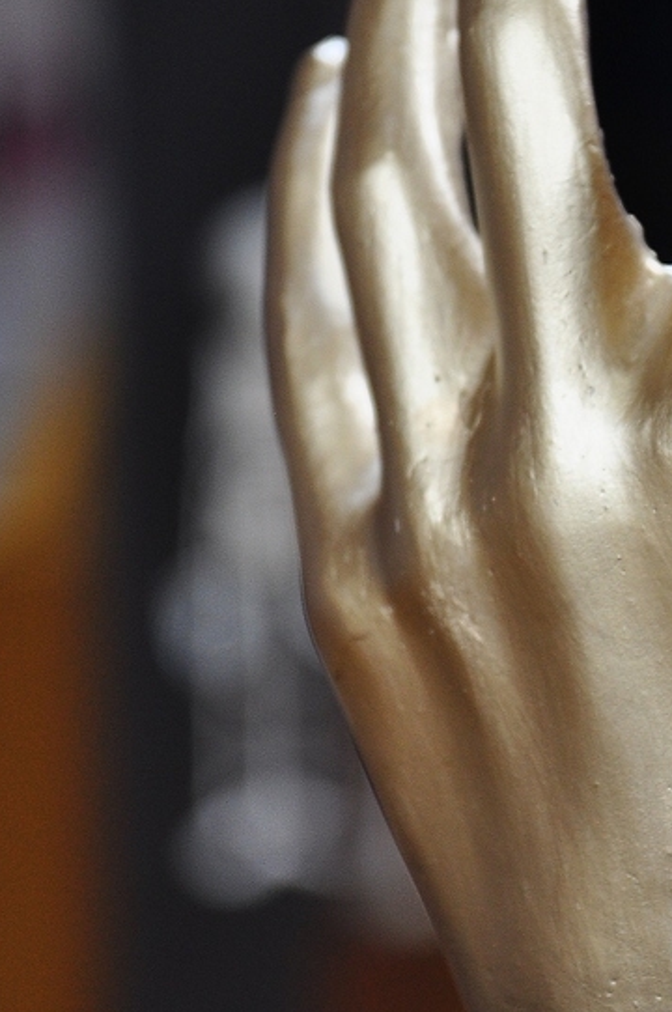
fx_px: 4968
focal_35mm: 177
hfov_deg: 7.7
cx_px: 728
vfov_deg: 11.6
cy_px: 474
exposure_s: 1/60
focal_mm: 50
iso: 400
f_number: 2.8
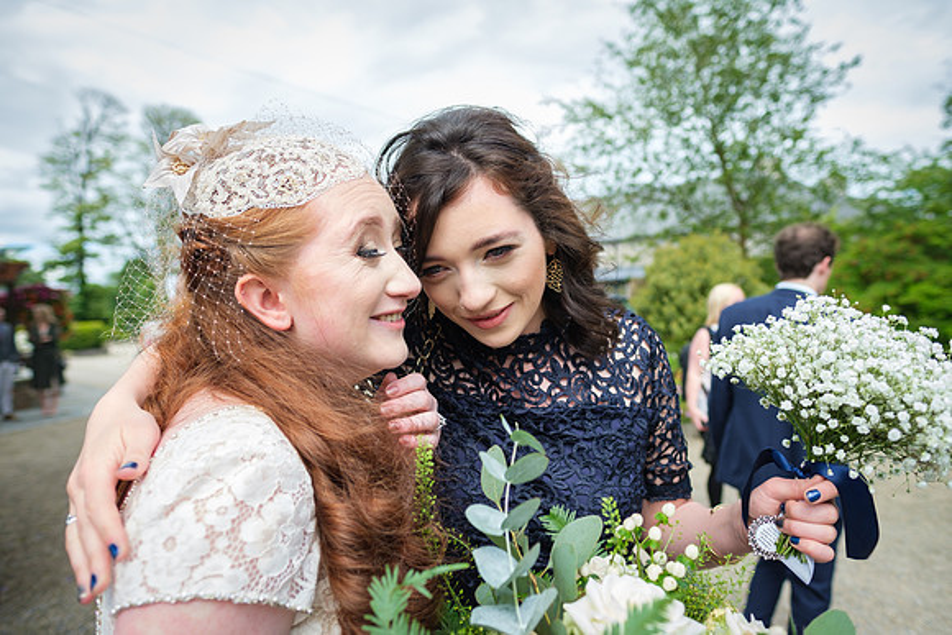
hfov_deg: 73.7
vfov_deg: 53.2
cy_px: 318
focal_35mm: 24
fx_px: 635
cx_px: 476
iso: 200
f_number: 2.2
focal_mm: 16
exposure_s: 1/1000
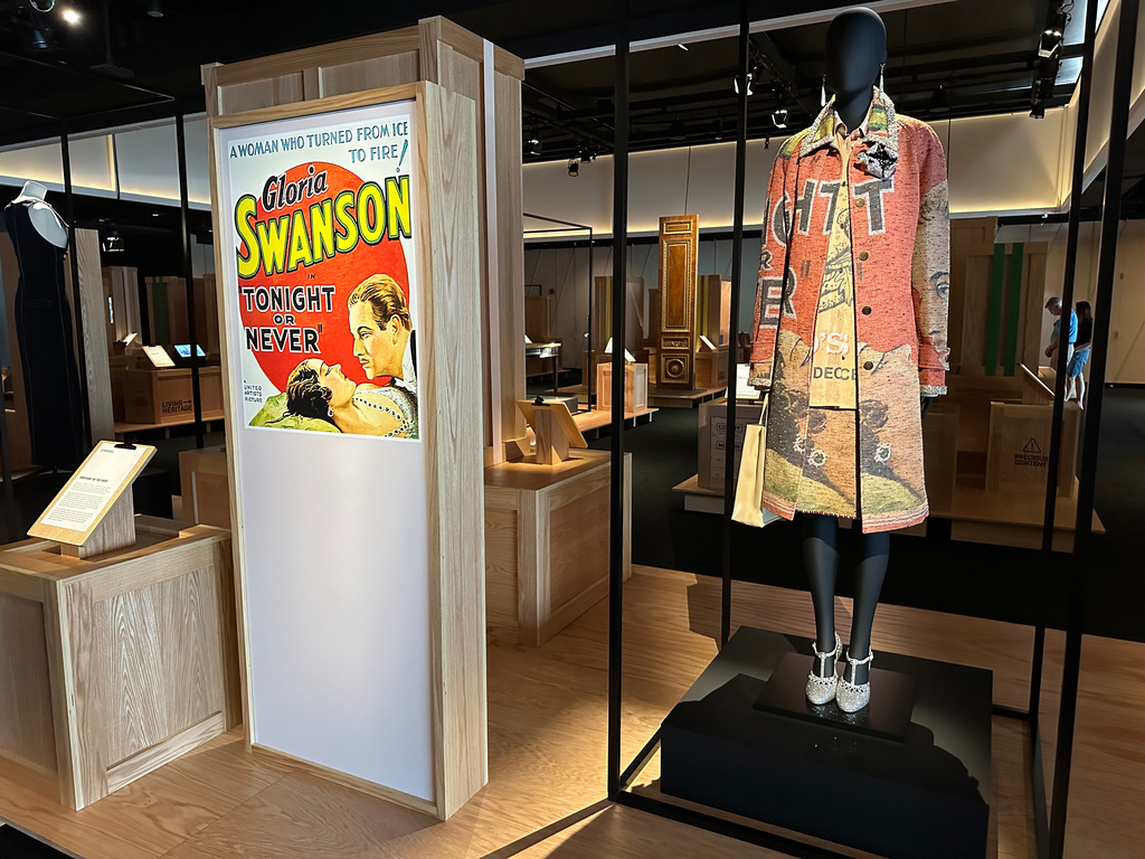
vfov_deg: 56.8
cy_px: 430
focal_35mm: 24
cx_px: 572
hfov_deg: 71.6
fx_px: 794
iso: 800
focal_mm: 6.9
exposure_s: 1/60
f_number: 1.8
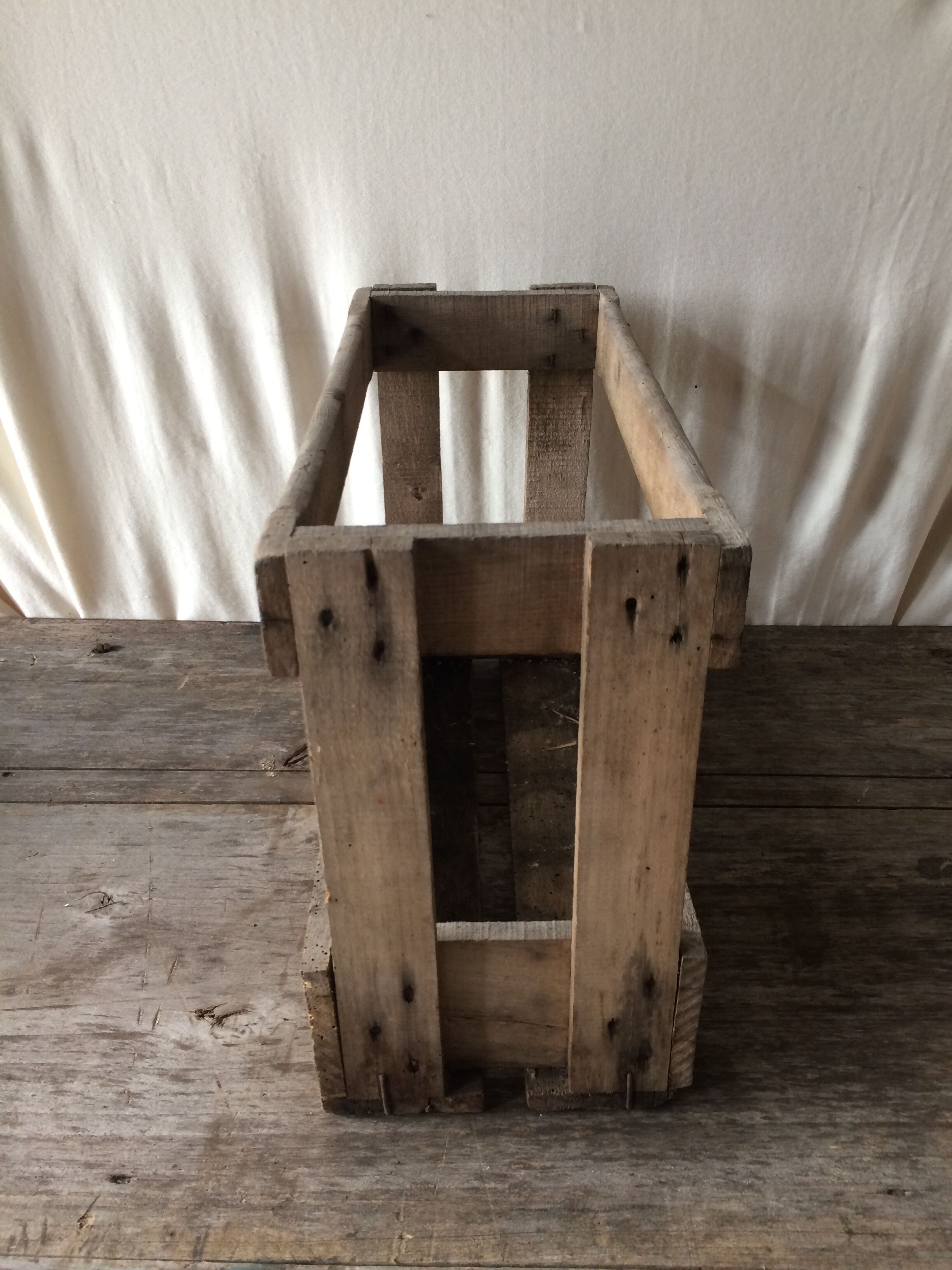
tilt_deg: -31.1
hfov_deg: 48.2
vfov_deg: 61.7
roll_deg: -1.8
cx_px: 476
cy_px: 635
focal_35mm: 29
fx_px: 1063
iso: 64
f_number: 2.2
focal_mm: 4.15
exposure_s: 1/33
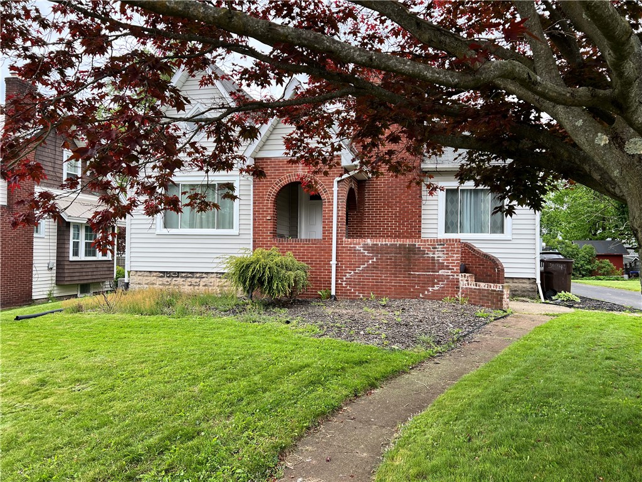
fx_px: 482
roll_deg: -0.9
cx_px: 321
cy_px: 241
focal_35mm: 26
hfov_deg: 67.3
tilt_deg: +0.7
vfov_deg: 53.1
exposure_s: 1/808
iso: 50
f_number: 1.5
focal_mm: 5.7
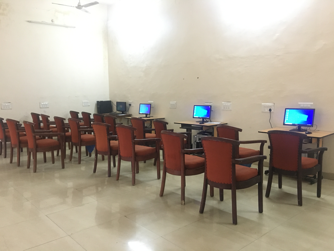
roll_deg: +0.8
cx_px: 167
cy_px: 126
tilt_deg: -5.4
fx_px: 280
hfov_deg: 61.7
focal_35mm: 29
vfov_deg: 48.2
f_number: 2.2
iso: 250
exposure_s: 1/17
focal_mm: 4.15
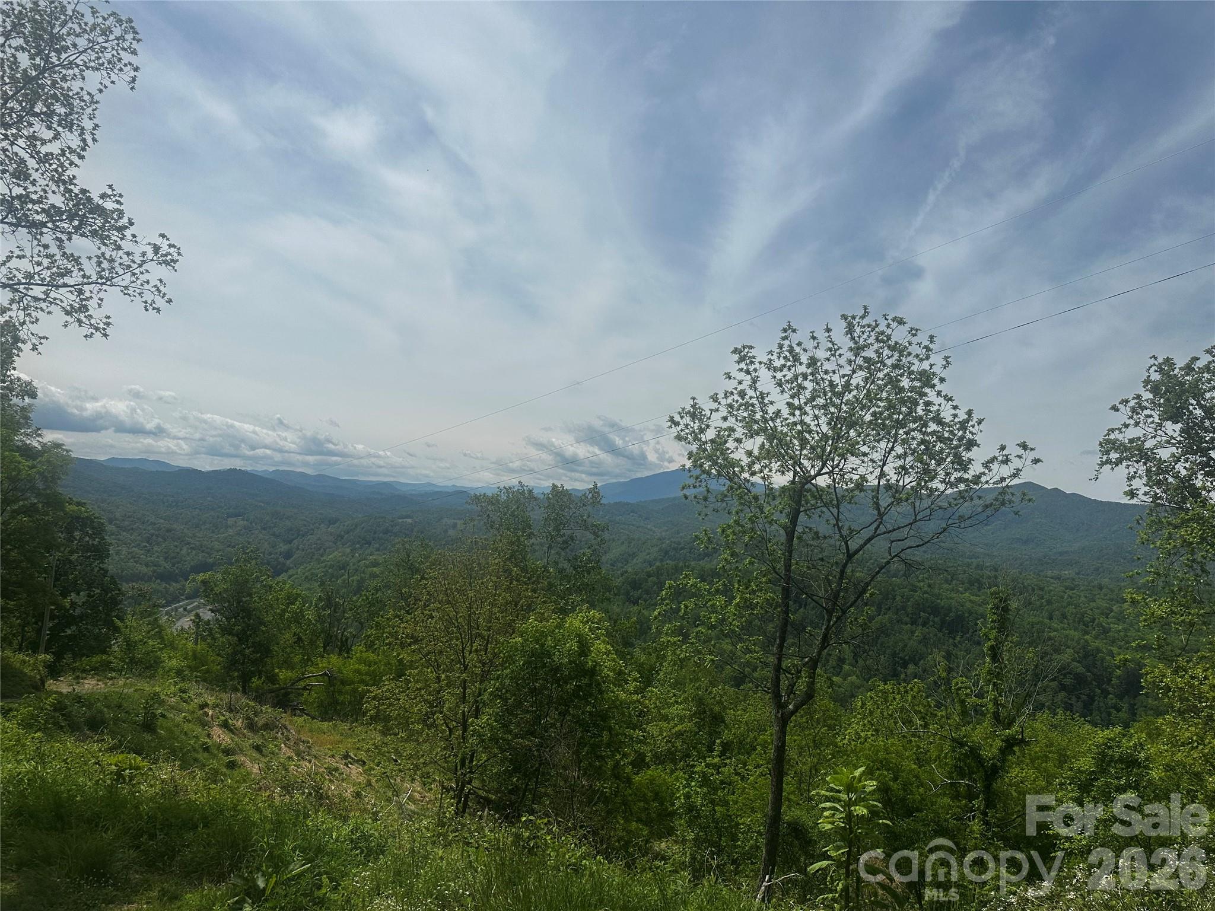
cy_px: 456
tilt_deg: +3.4
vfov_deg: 56.8
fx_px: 842
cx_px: 608
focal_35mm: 24
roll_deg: -4.9
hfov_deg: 71.6
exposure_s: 1/10753
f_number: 1.78
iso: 80
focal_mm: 6.86
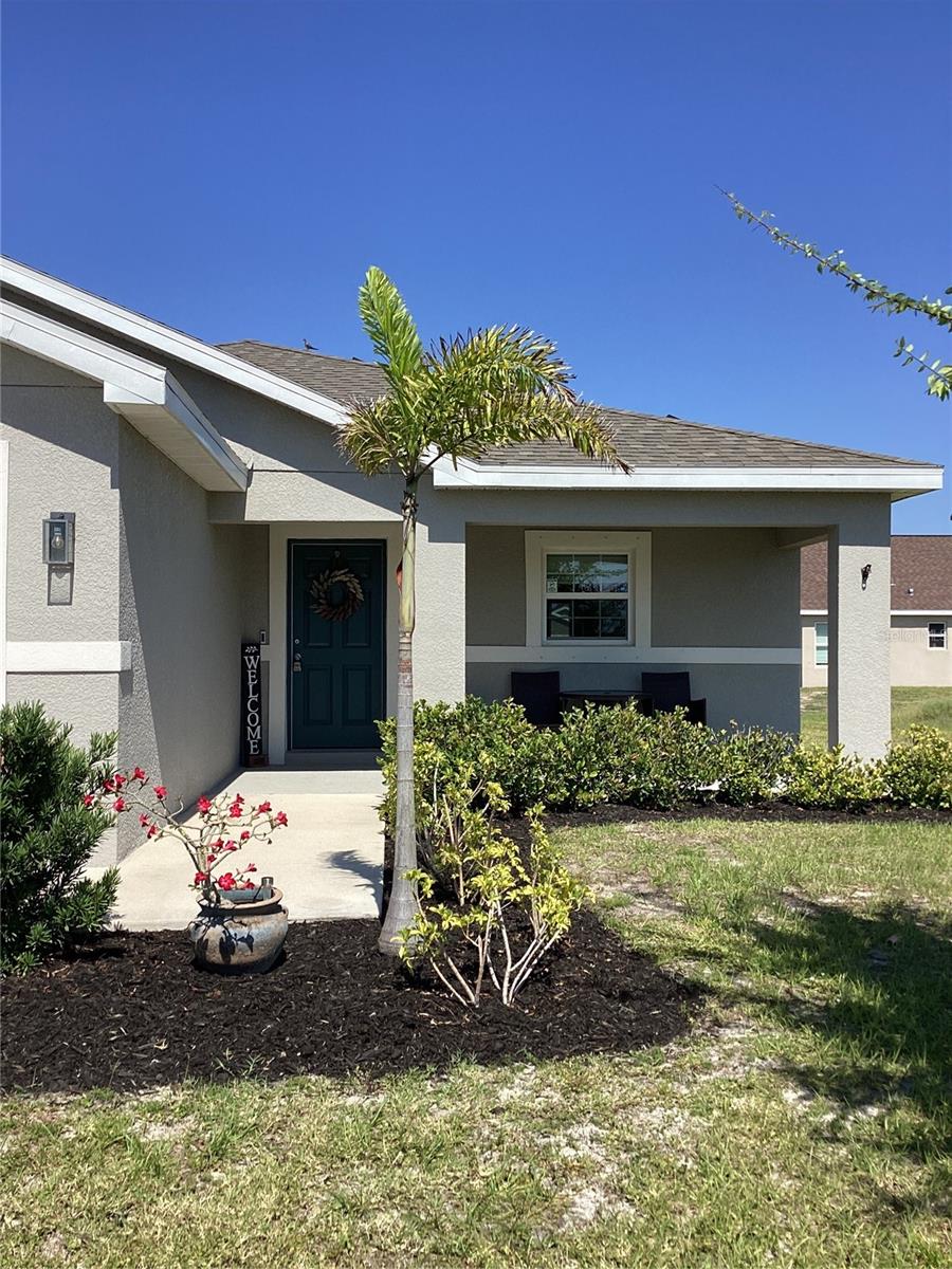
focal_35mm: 31
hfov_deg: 45.4
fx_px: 1137
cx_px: 476
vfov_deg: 58.4
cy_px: 634
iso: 25
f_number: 2.4
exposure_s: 1/1381
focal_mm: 3.3
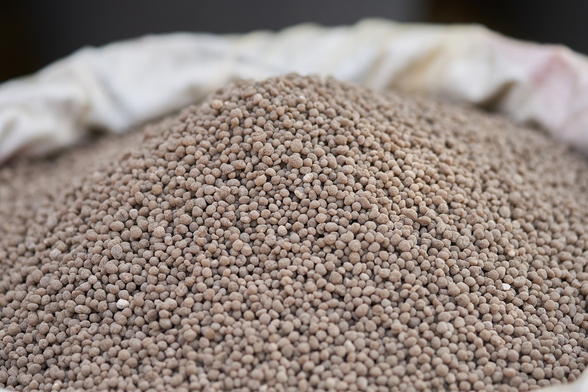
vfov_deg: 10.2
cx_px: 294
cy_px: 196
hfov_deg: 15.2
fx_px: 2205
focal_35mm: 135
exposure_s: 1/500
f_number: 2.8
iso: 100
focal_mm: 90
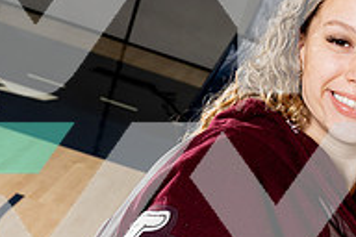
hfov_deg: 18.8
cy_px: 221
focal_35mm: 106
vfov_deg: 12.8
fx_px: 1048
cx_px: 352
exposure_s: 1/250
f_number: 8
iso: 640
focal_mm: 35
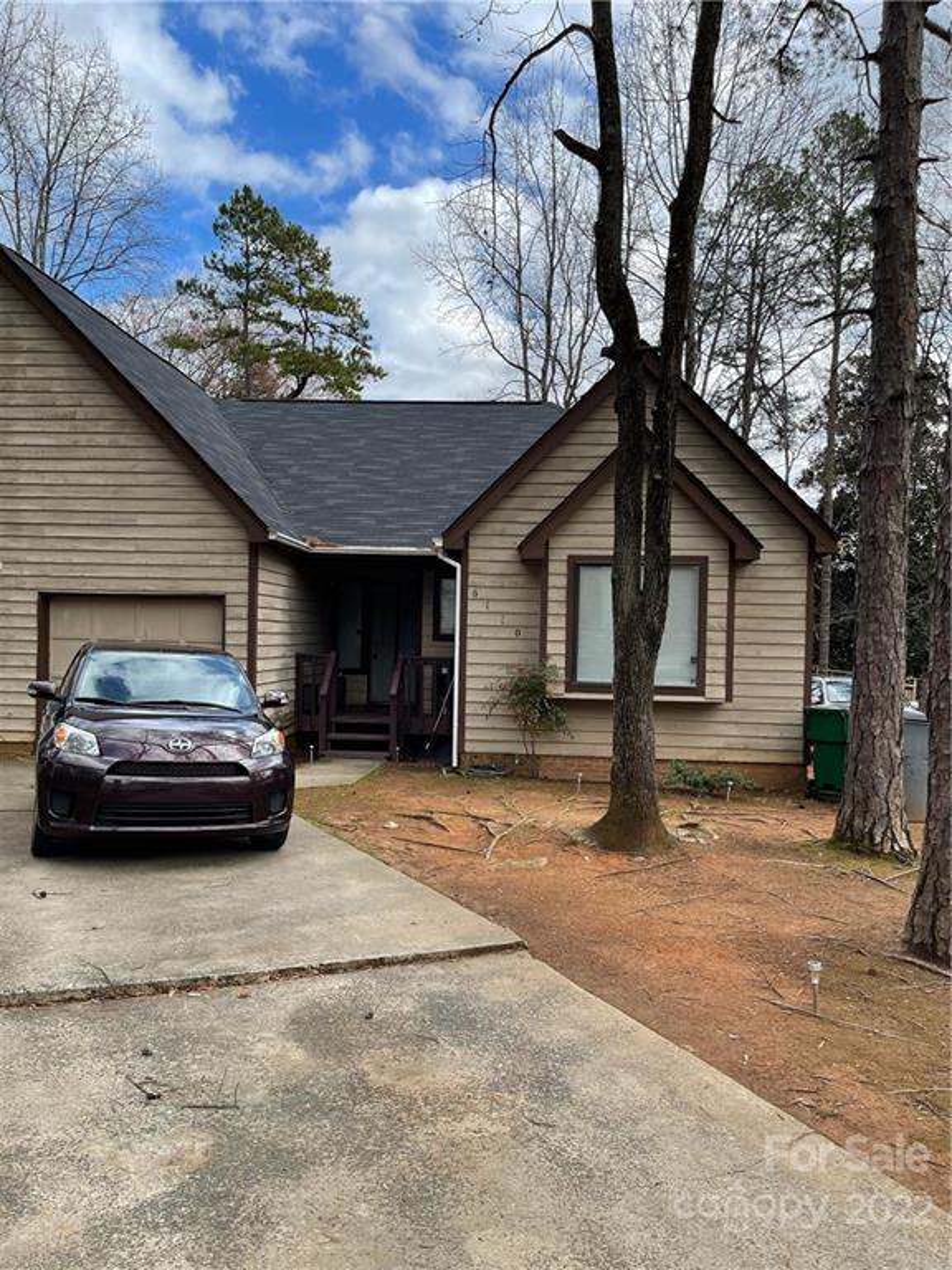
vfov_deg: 67.3
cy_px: 635
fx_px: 953
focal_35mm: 26
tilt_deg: +0.0
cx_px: 476
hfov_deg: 53.1
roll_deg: -1.7
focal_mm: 5.1
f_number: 1.6
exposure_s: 1/1642
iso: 32
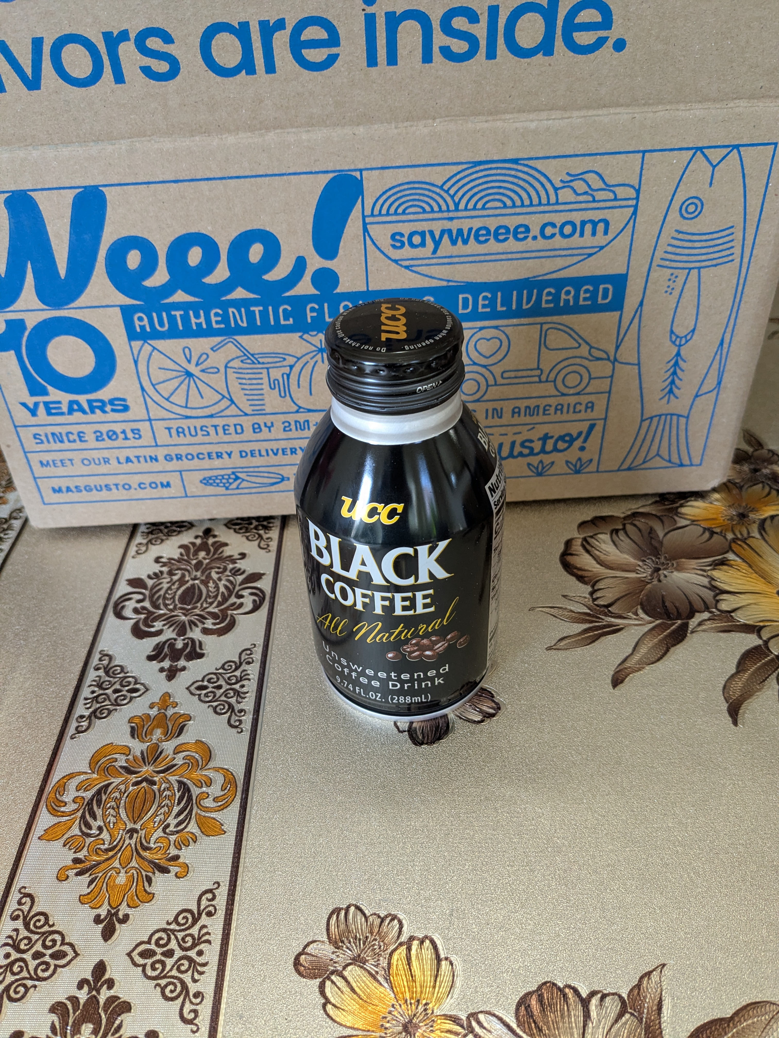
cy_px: 519
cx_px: 390
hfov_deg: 51.4
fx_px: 810
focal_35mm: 27
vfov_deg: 65.3
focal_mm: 4.38
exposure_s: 1/120
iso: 161
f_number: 1.73
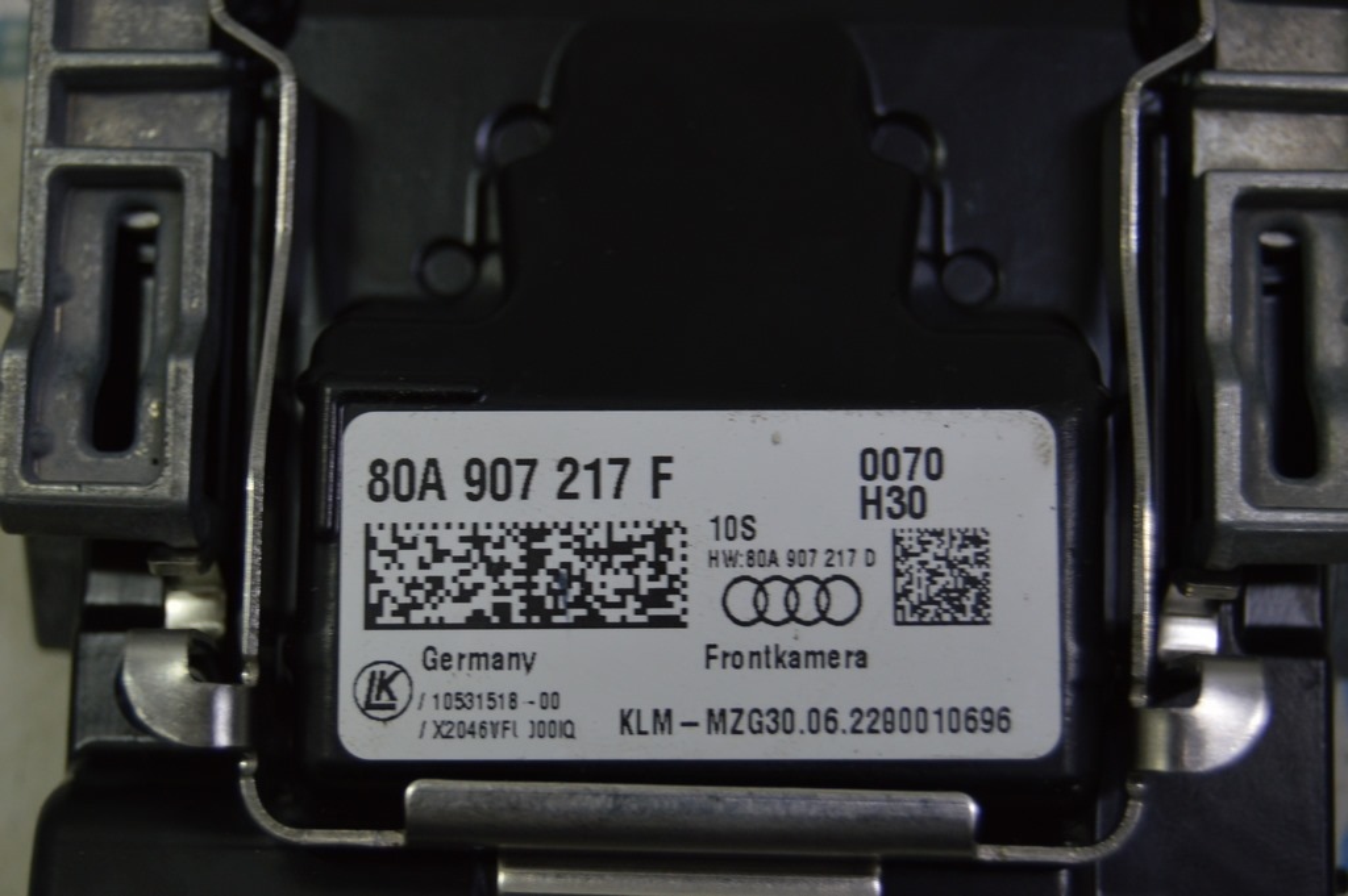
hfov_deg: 24.6
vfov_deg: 16.5
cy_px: 448
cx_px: 674
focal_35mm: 82
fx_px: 3087
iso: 640
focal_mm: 55
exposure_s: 1/60
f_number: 5.6
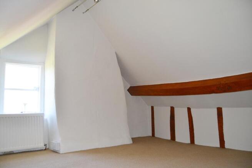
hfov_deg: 67.4
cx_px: 126
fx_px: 189
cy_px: 84
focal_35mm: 27
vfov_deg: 48.0
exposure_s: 1/80
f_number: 4
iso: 400
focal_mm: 18
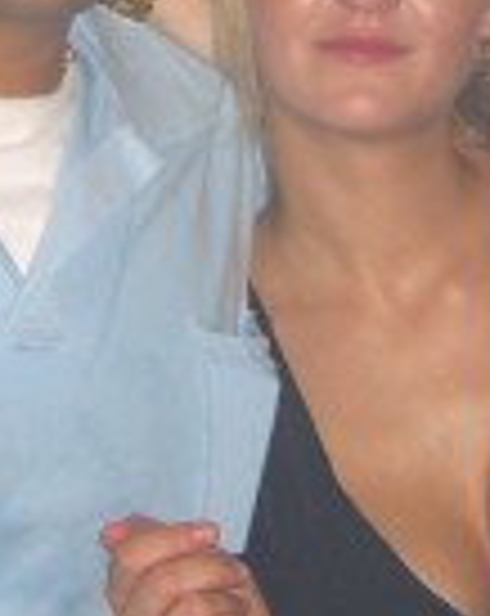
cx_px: 292
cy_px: 49
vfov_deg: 11.8
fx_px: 2965
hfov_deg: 9.4
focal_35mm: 163
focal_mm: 7.9
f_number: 2.8
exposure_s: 1/60
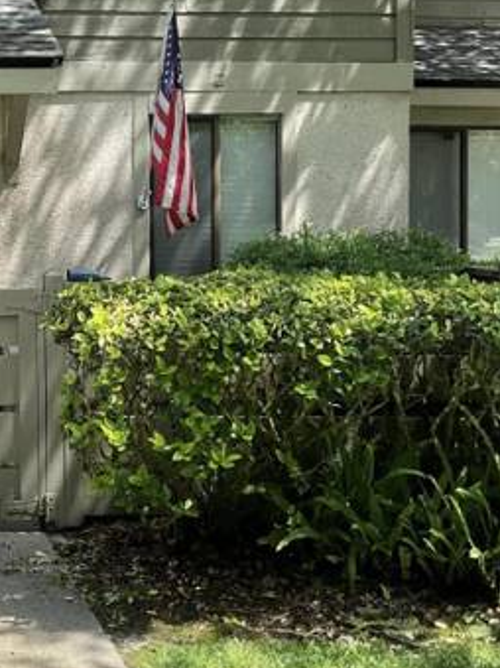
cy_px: 216
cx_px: -33
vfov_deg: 26.5
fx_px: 1407
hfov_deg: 19.4
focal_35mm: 73
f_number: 1.8
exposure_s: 1/593
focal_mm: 3
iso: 16
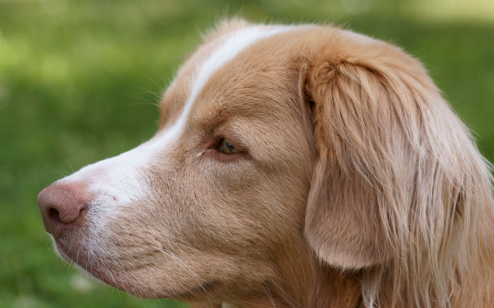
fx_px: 2485
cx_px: 264
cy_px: 166
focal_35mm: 185
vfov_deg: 7.1
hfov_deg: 11.4
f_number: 4
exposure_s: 1/500
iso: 200
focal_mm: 105
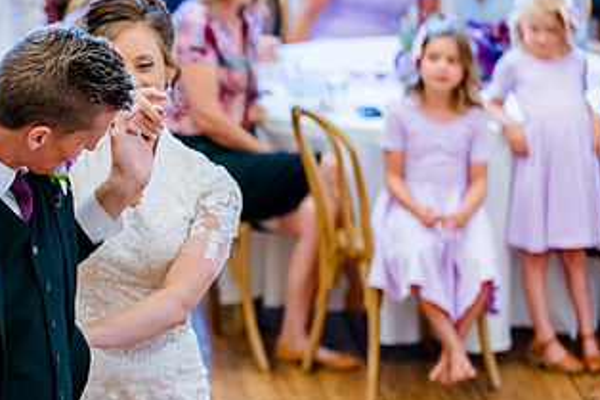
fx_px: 2982
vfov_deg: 7.7
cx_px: 37
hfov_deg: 11.4
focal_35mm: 179
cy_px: 232
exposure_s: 1/500
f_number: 2.8
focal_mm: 90
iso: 2000
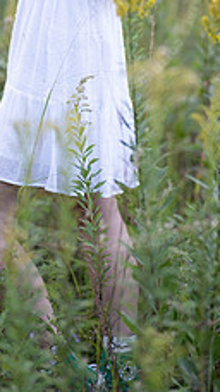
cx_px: 86
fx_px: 1828
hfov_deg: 6.9
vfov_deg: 12.1
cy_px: 28
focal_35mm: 176
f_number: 1.2
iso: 160
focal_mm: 85
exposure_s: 1/800
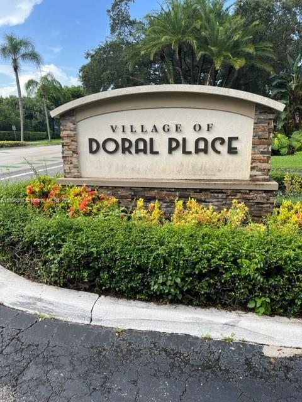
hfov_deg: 53.1
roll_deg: +2.1
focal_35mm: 26
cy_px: 201
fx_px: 302
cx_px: 151
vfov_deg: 67.3
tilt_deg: -15.4
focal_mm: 5.1
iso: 50
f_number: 1.6
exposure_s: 1/804
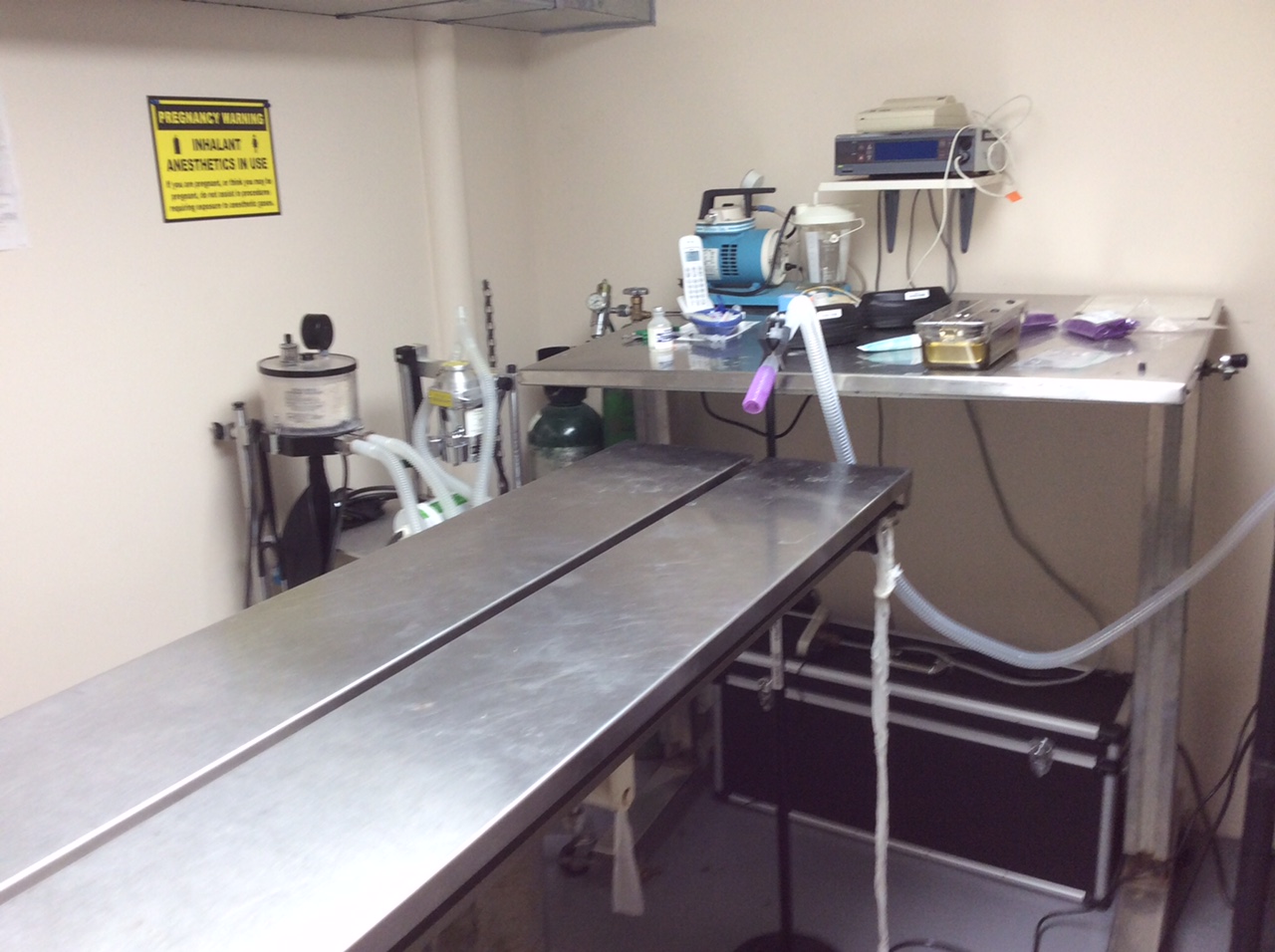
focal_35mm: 32
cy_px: 476
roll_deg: +1.7
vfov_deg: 44.1
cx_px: 638
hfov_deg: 56.9
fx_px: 1177
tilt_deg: -16.2
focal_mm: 3.3
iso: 50
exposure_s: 1/24
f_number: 2.4
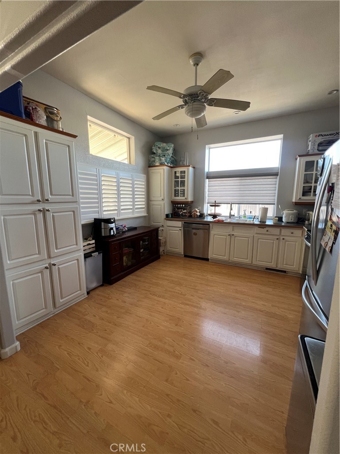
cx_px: 170
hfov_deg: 89.9
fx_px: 170
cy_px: 227
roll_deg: +0.2
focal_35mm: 13
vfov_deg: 106.2
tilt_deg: -8.1
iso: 125
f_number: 1.8
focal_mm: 1.57
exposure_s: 1/99
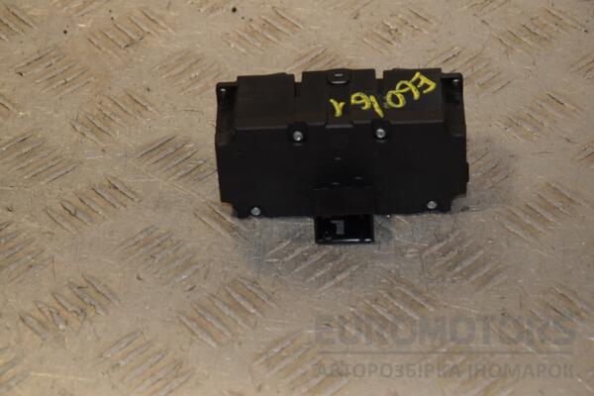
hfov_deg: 15.2
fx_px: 2227
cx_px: 297
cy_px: 198
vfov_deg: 10.2
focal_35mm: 135
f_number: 8
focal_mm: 90
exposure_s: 1/200
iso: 800
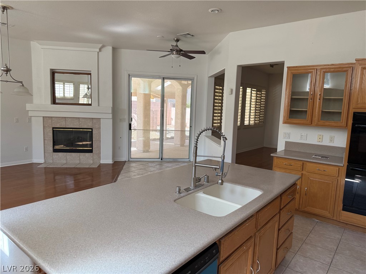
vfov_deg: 56.8
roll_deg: -2.9
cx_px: 183
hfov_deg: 71.6
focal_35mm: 24
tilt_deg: -6.1
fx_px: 254
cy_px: 137
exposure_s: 1/243
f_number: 1.78
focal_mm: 6.76
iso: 125
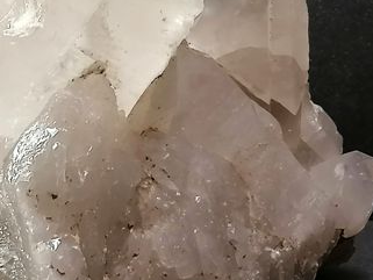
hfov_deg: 12.2
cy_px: 34
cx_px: -64
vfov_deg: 9.3
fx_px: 1714
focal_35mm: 159
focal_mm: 4.75
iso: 50
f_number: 1.8
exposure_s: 1/100
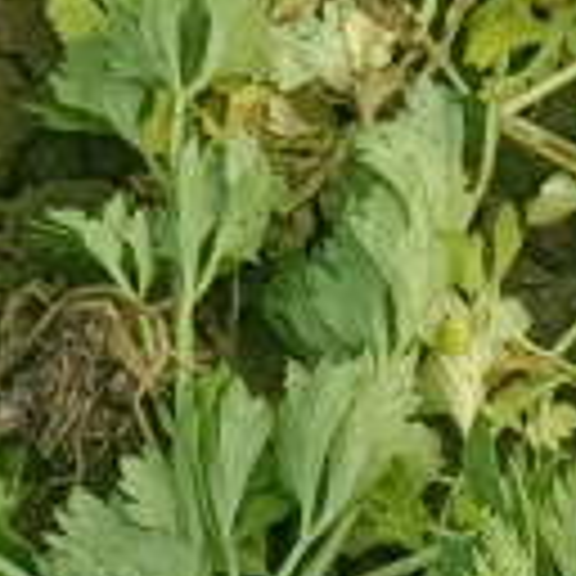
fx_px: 3615
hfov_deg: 8.9
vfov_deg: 8.0
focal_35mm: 192
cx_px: 860
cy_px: 1640
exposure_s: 1/230
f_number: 1.8
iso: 100
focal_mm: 4.05
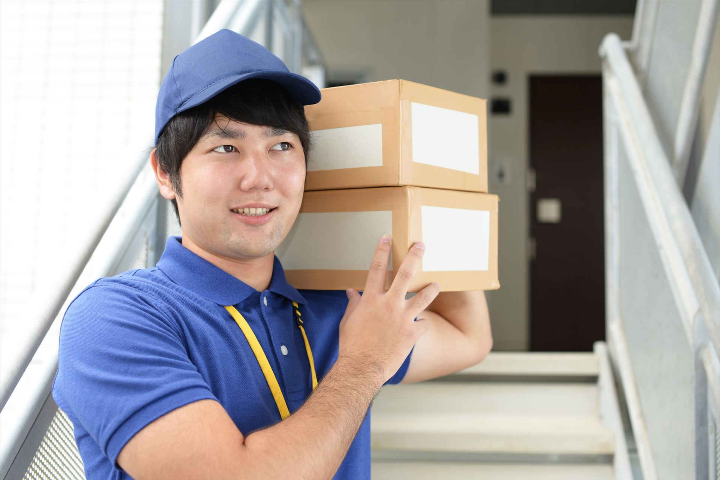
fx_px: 1000
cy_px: 240
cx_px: 360
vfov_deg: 27.0
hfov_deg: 39.6
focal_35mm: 50
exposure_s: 1/125
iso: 160
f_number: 4
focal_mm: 50
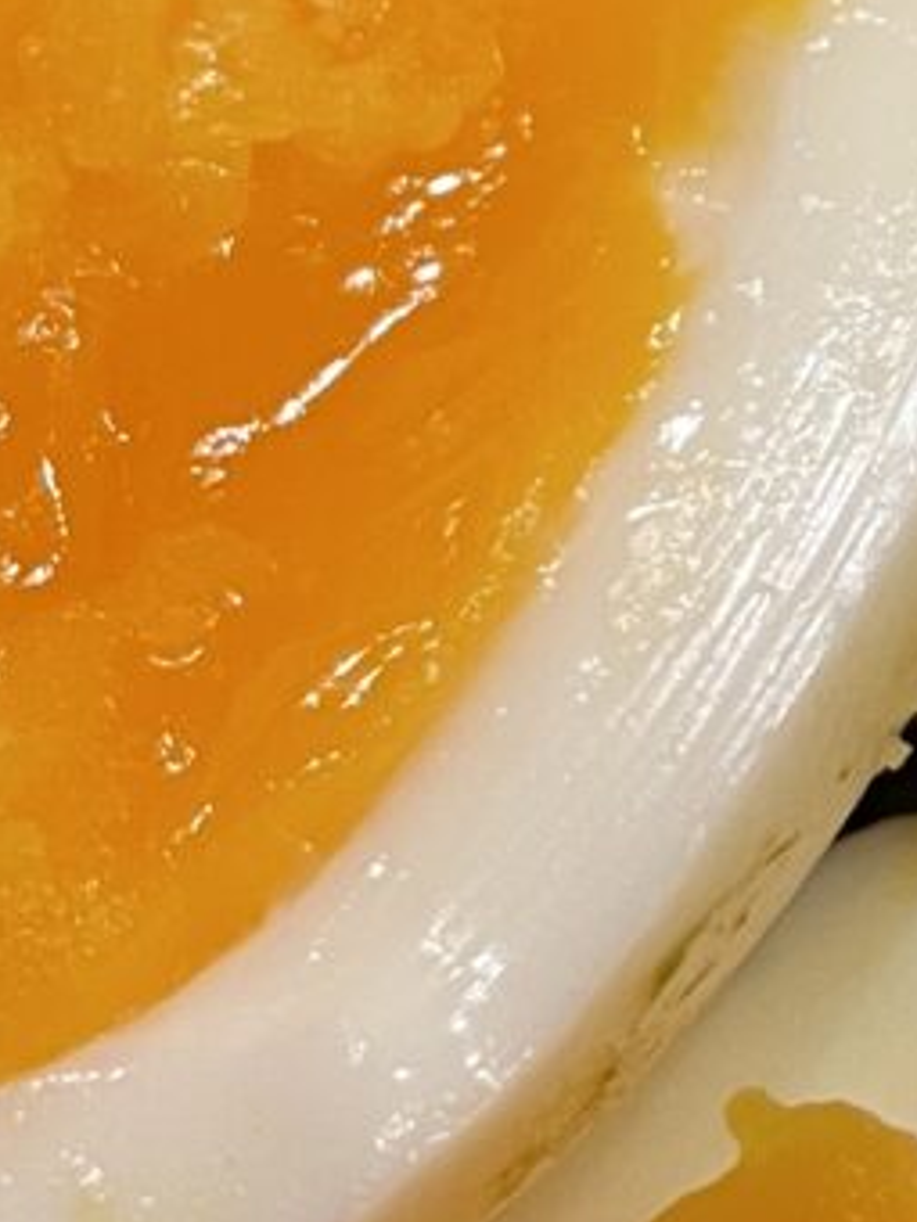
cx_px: 1974
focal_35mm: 147
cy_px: -241
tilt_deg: -59.5
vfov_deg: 13.1
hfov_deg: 9.3
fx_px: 5192
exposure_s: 1/50
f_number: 1.6
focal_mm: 4.2
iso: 125
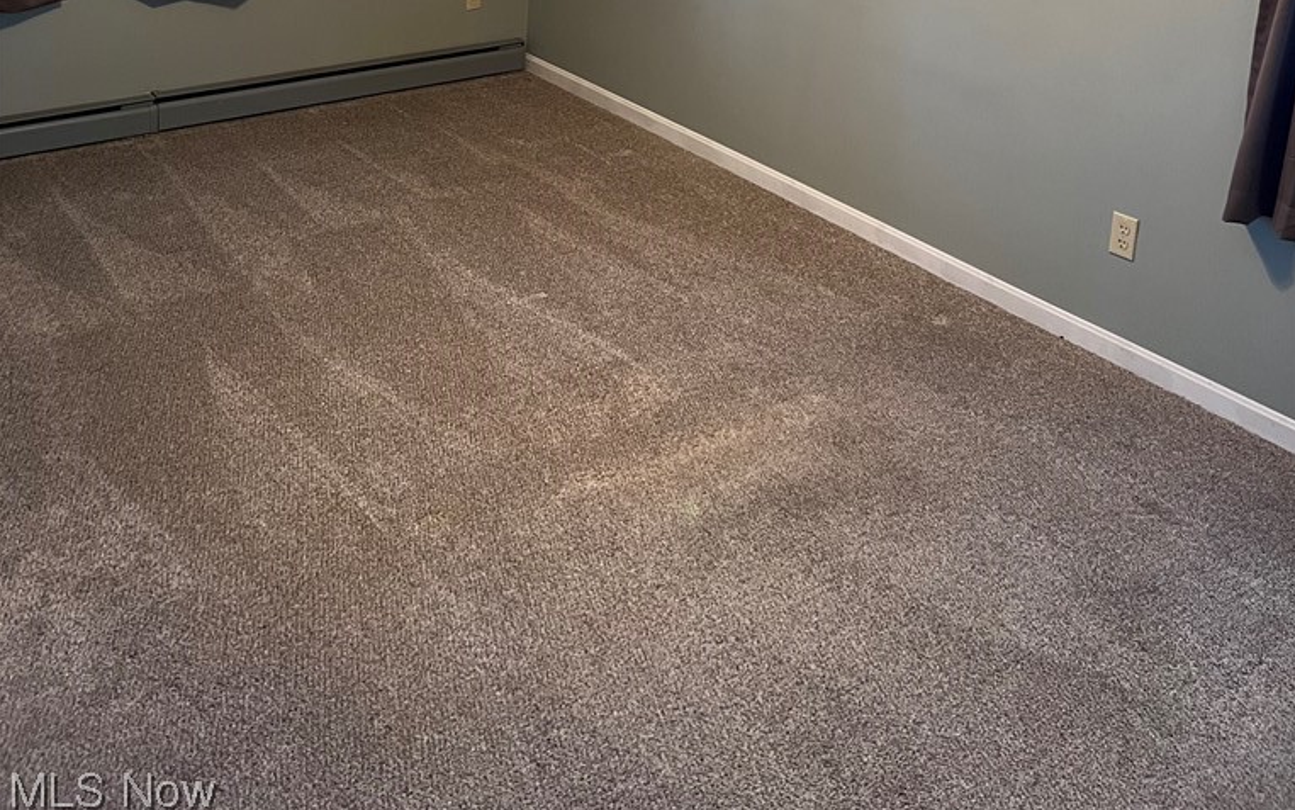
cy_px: -41
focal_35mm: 37
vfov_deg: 31.3
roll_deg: -4.1
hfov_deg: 52.7
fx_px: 1306
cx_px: 650
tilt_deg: -11.9
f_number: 1.5
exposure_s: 1/40
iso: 400
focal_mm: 5.7
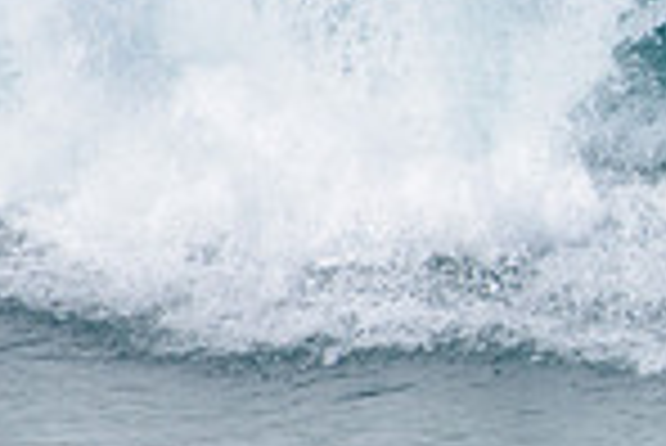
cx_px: 1260
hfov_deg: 1.1
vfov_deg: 0.7
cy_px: 119
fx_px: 36202
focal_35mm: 1955
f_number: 6.3
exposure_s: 1/2500
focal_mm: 500
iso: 250
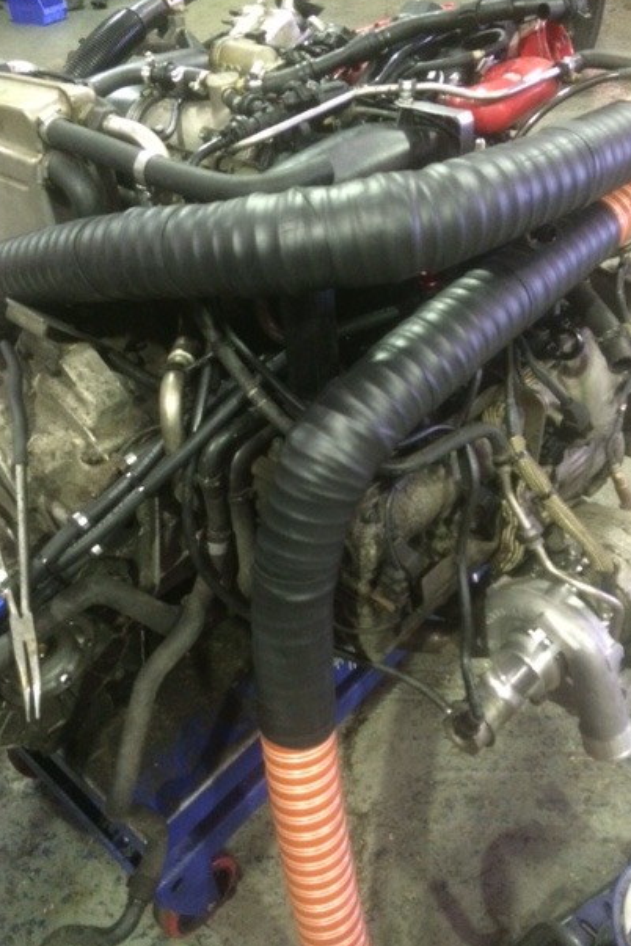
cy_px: 453
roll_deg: +5.3
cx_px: 316
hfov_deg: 41.1
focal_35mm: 32
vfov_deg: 58.7
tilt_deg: -39.5
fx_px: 841
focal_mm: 4.15
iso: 320
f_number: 2.2
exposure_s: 1/15
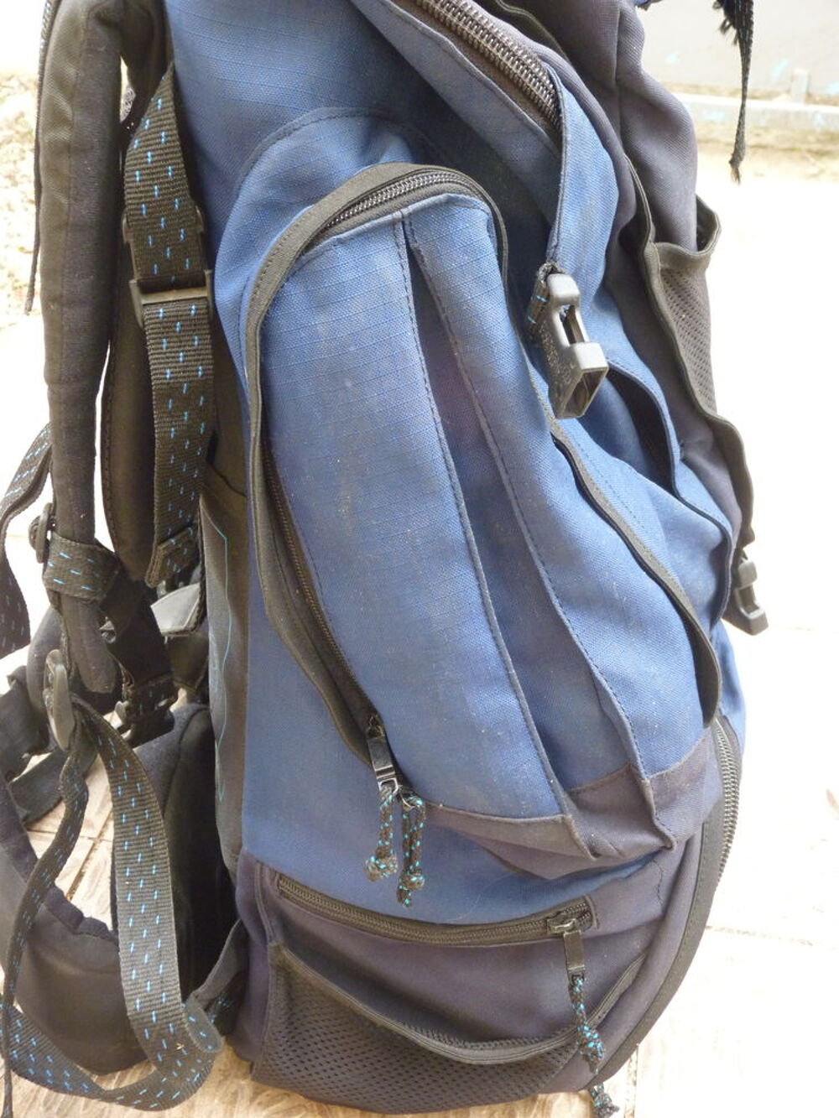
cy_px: 559
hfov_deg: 30.3
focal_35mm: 48
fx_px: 1551
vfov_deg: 39.7
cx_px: 420
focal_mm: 8.5
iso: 400
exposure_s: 1/30
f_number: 3.2
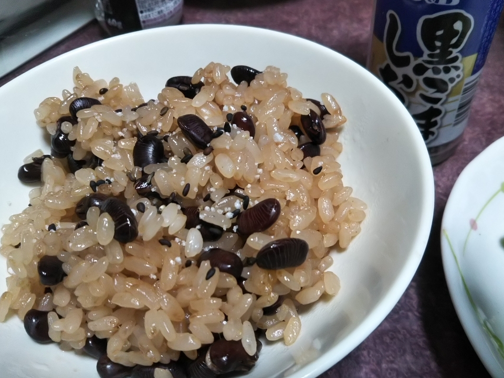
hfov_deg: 56.8
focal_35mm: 32
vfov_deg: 44.2
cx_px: 261
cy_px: 186
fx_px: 466
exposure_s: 1/30
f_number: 2.2
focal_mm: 4
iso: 100
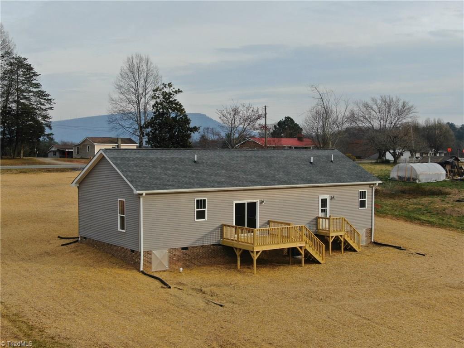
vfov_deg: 30.3
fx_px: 643
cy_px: 174
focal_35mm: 48
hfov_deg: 39.7
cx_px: 232
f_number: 3.8
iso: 100
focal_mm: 8.6
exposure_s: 1/293
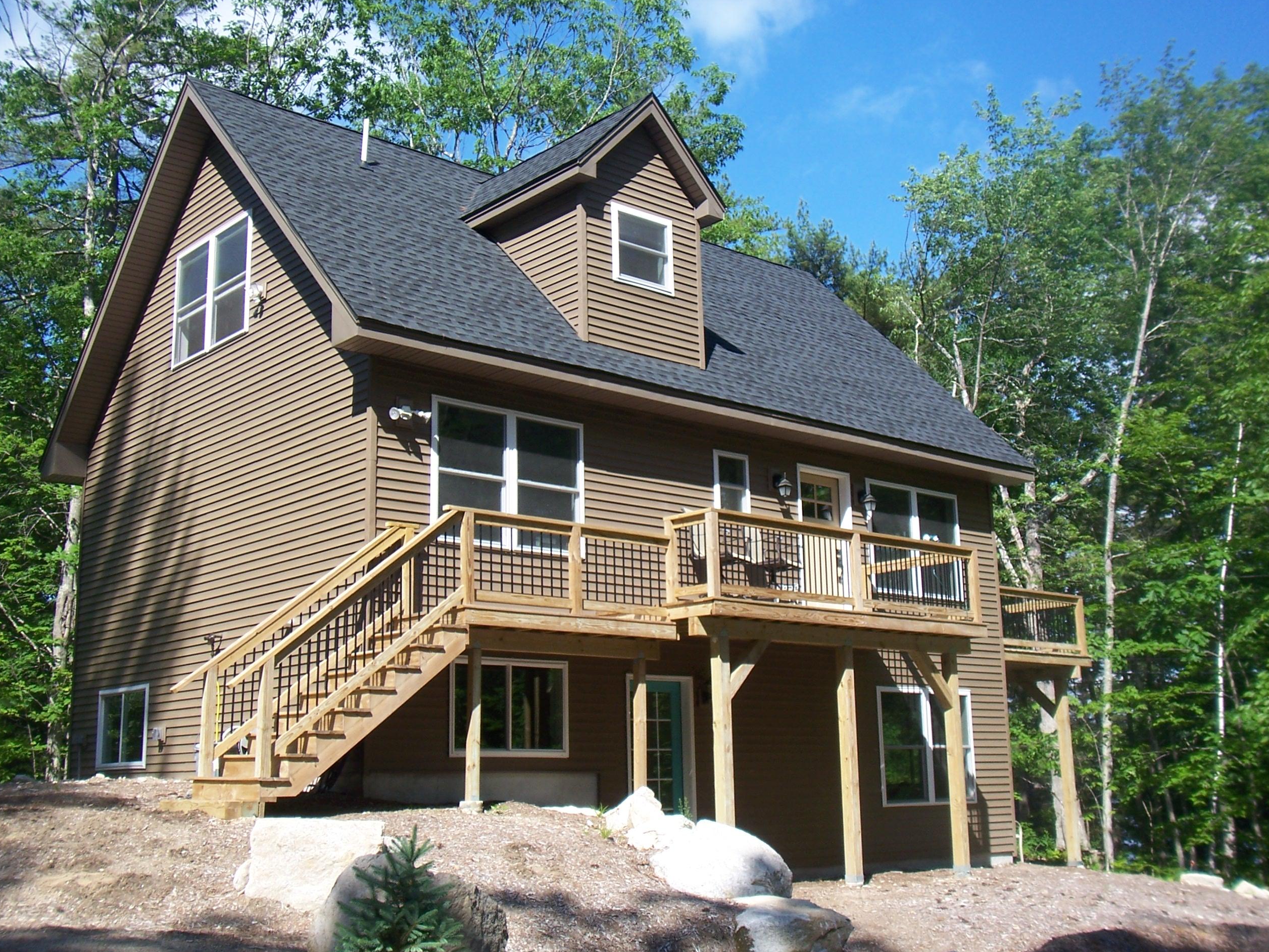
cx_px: 622
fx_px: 1466
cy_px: 475
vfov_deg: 36.0
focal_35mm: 40
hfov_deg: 46.8
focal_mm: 6.4
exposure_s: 1/400
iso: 64
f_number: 3.9
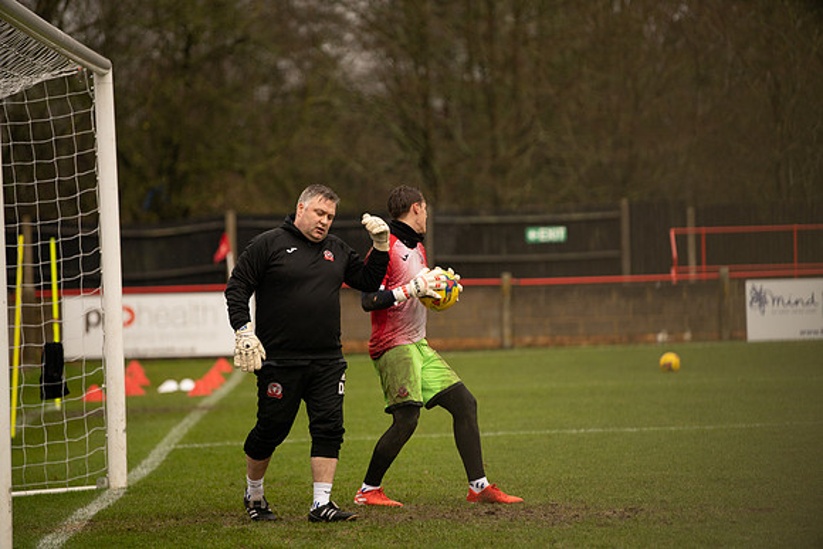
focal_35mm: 180
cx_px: 412
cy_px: 274
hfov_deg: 11.4
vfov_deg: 7.6
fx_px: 4116
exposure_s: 1/800
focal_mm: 180
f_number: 3.2
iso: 1000
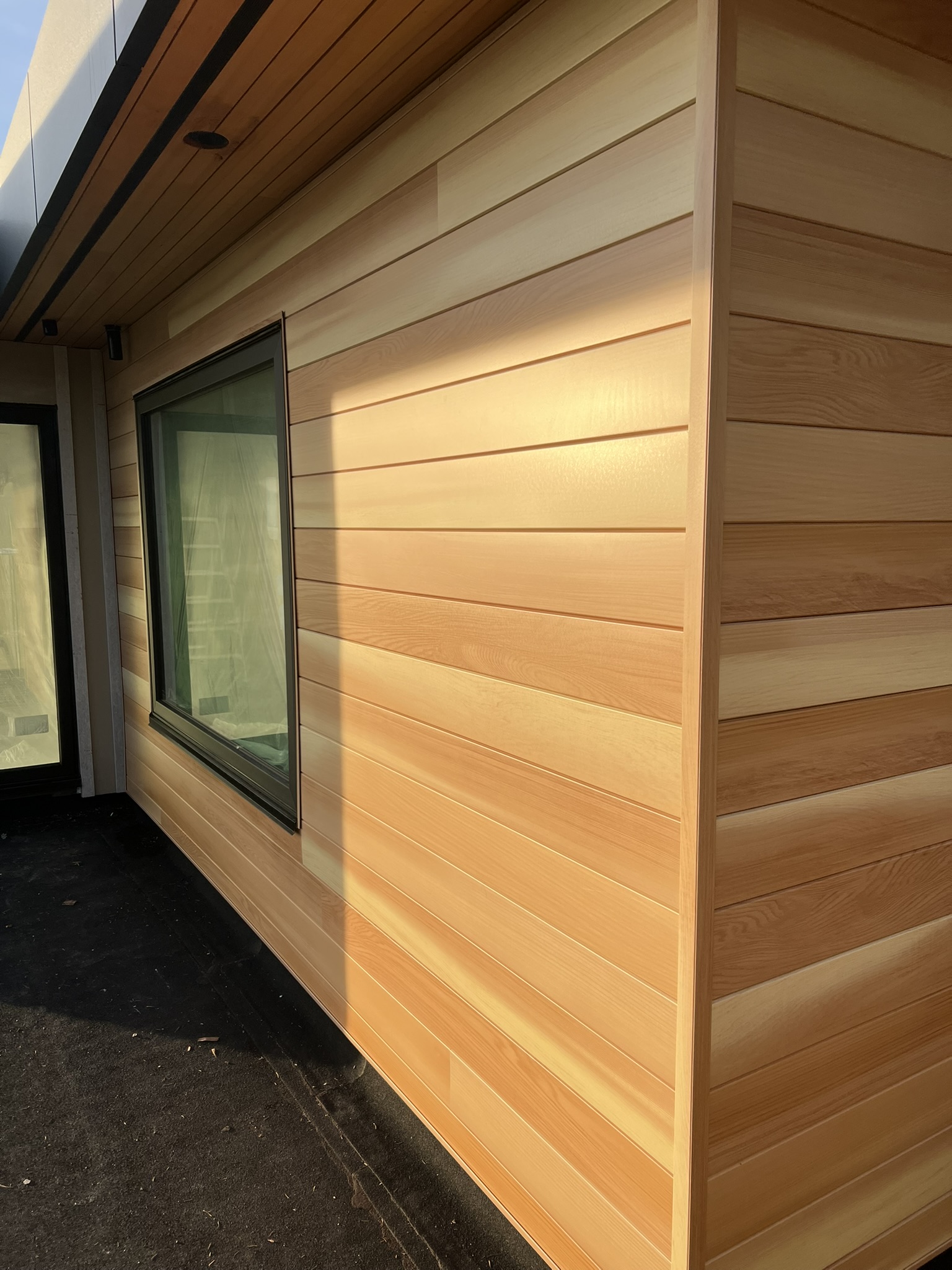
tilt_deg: -5.9
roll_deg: +1.6
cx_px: 476
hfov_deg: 53.1
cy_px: 635
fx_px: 953
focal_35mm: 26
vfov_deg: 67.3
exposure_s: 1/2841
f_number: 1.5
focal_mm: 5.7
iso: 50
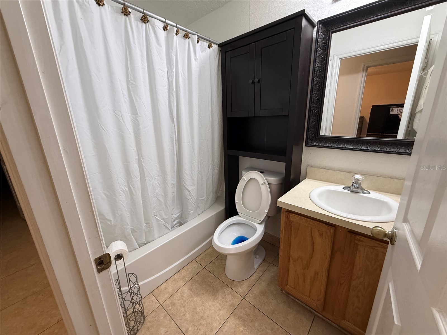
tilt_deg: -14.8
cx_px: 224
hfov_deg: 102.1
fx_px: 181
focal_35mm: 14
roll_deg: +1.9
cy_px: 168
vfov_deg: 85.7
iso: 200
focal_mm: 2.22
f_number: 2.2
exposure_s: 1/60
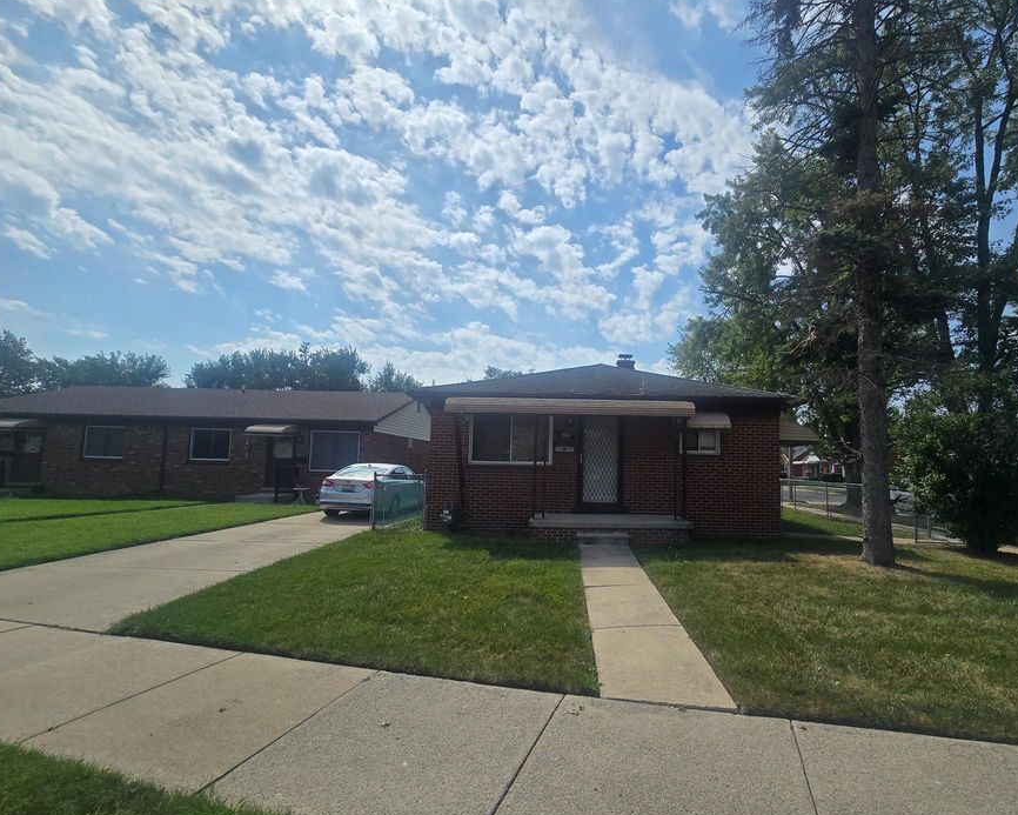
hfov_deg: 95.9
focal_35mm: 15
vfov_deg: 83.9
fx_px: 452
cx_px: 592
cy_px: 435
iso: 50
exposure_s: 1/5523
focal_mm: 2.2
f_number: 2.2
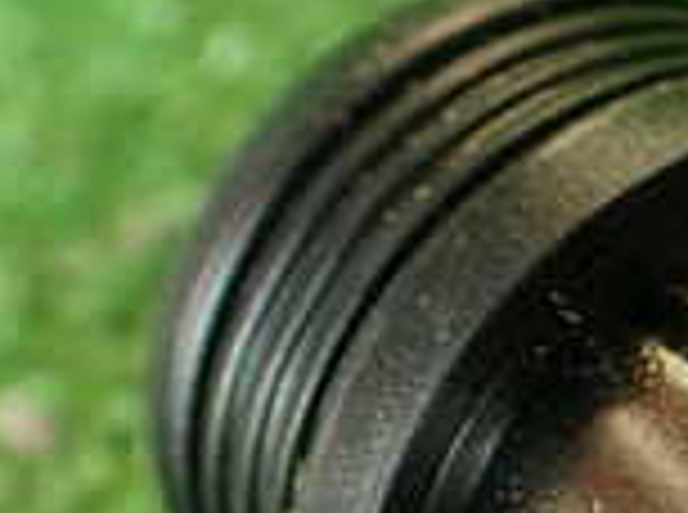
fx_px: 2340
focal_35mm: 118
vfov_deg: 12.3
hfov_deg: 16.1
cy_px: 567
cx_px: 827
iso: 200
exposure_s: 1/40
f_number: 2.3
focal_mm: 5.4
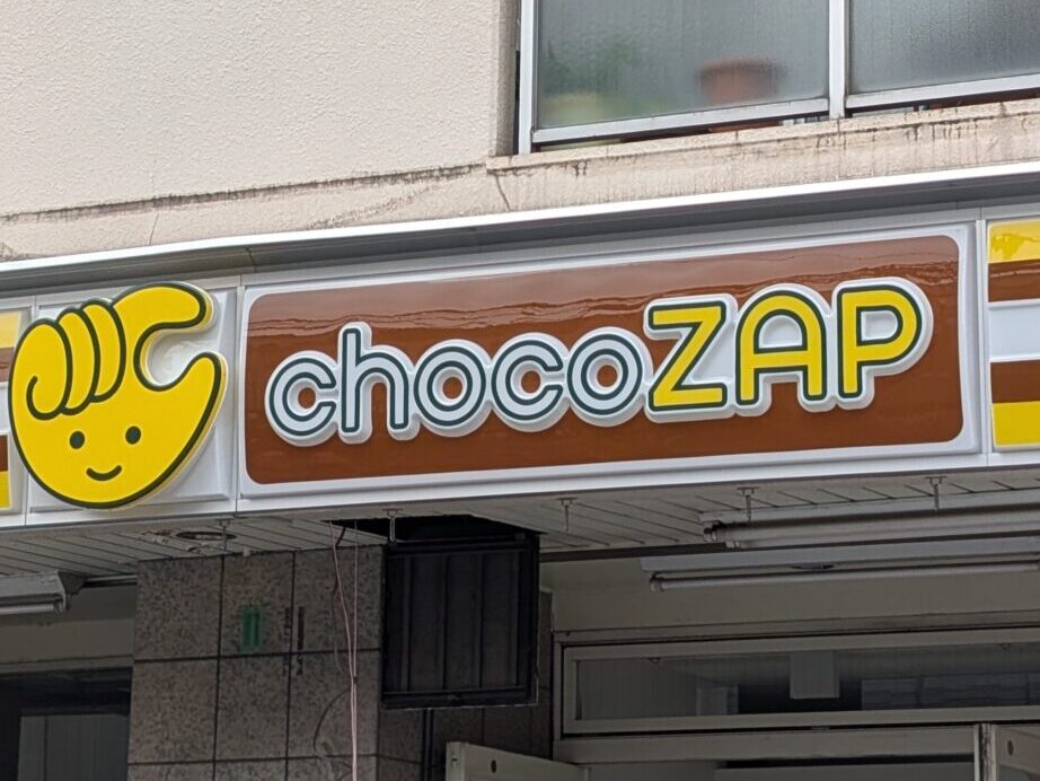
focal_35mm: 68
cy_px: 330
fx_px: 2044
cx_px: 541
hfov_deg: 28.6
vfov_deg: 21.6
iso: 20
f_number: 1.68
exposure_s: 1/281
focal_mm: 6.9
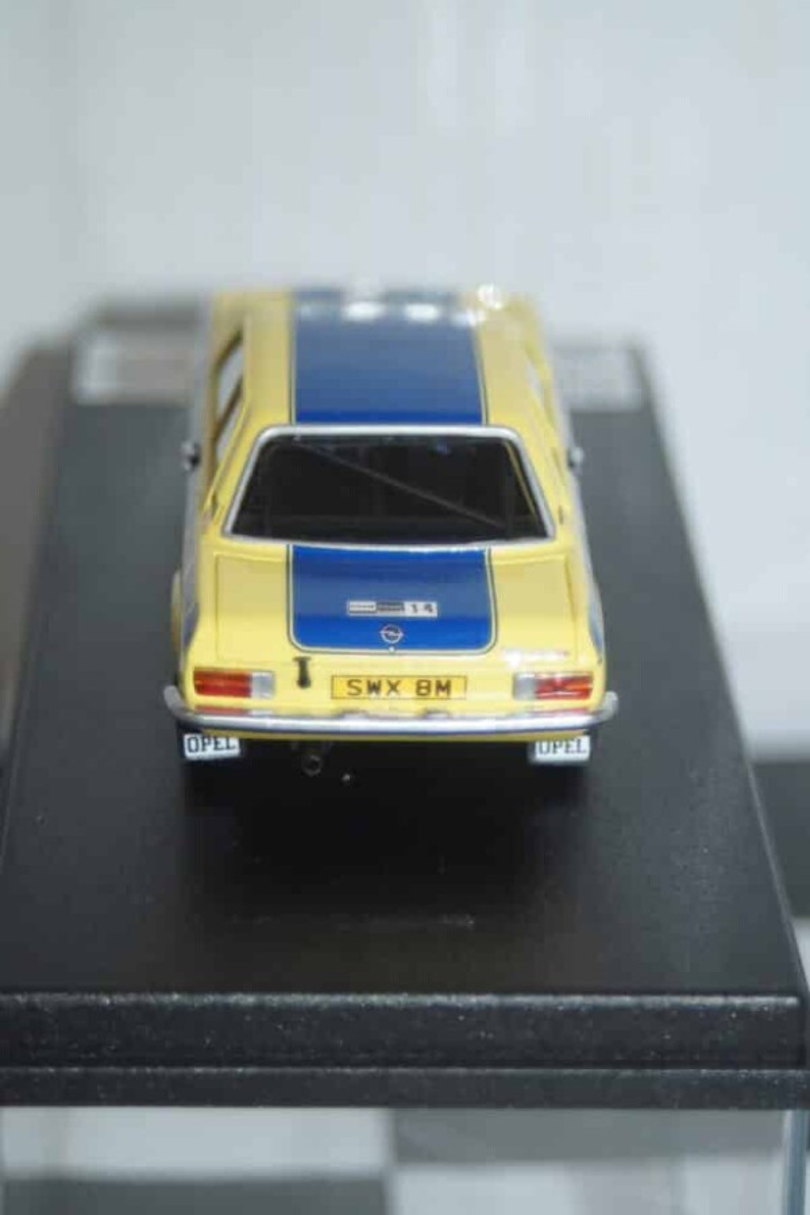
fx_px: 4050
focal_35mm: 120
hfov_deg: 11.4
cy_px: 608
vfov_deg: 17.1
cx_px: 405
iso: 400
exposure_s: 1/60
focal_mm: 80
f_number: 5.6
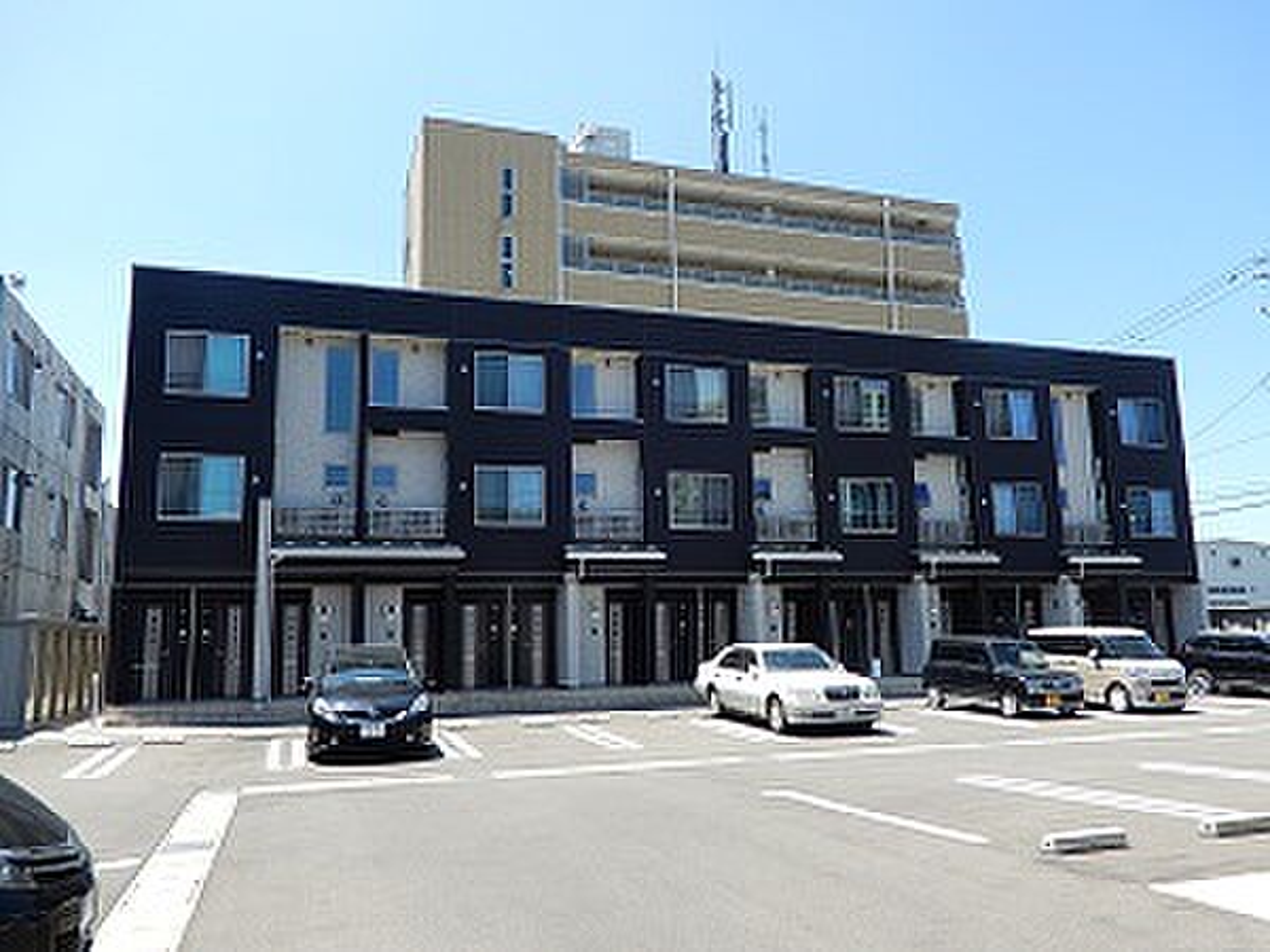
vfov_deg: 49.7
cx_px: 635
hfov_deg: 63.4
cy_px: 476
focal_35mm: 28
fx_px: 1027
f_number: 3.5
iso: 80
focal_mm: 5
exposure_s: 1/400
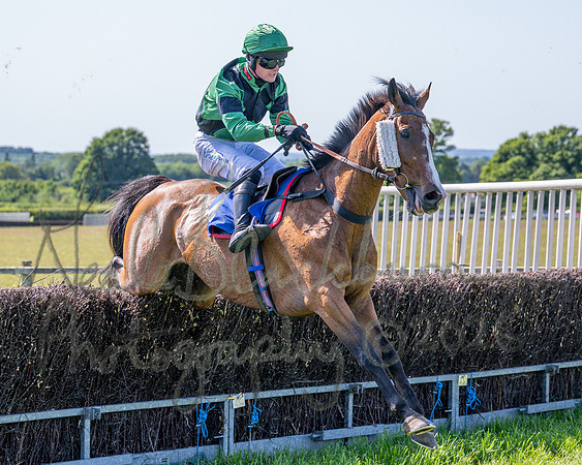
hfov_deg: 18.5
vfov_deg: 14.9
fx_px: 1784
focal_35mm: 104
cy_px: 211
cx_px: 311
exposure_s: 1/2000
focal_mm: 70
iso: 400
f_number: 4
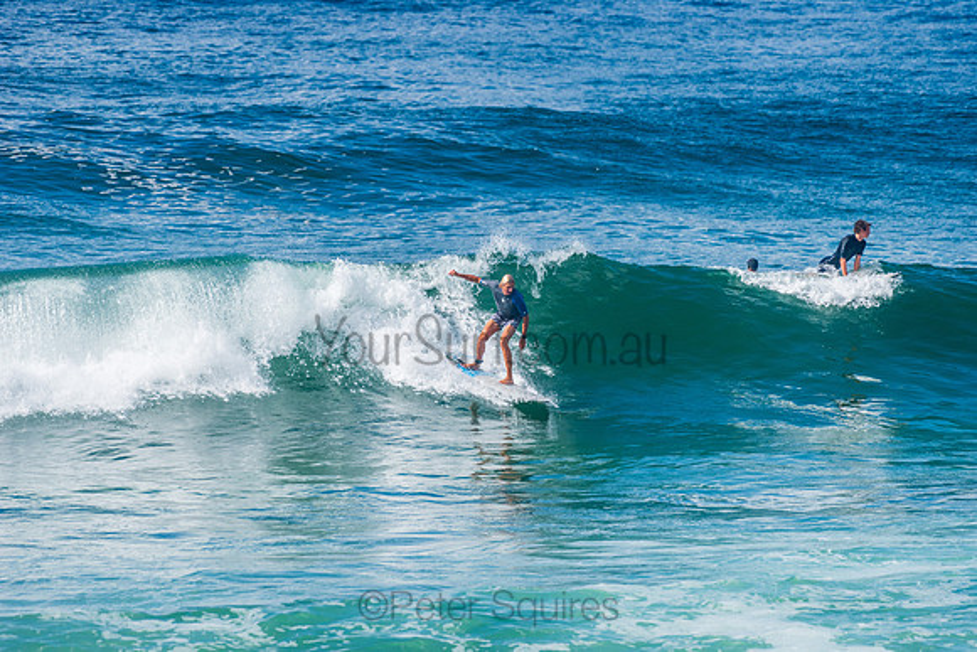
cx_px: 488
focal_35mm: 500
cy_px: 326
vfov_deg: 2.8
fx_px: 13572
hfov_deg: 4.1
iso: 200
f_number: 5.6
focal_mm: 500
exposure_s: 1/2000
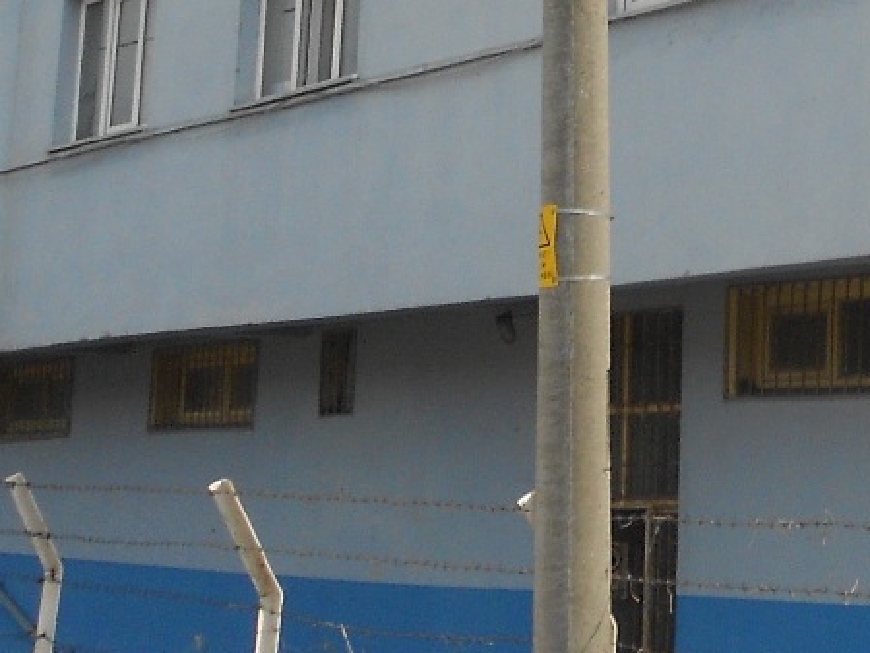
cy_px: -200
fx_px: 2514
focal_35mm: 100
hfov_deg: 18.5
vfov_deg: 14.2
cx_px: 1070
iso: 80
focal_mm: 4.6
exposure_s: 1/1000
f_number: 3.2
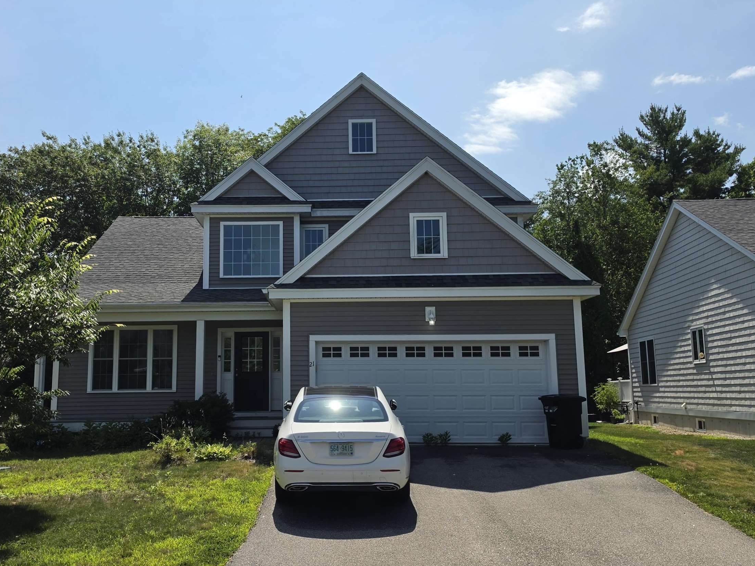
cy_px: 267
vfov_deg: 44.1
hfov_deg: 56.6
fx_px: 698
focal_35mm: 32
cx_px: 320
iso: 40
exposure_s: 1/7939
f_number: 1.4
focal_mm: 6.5
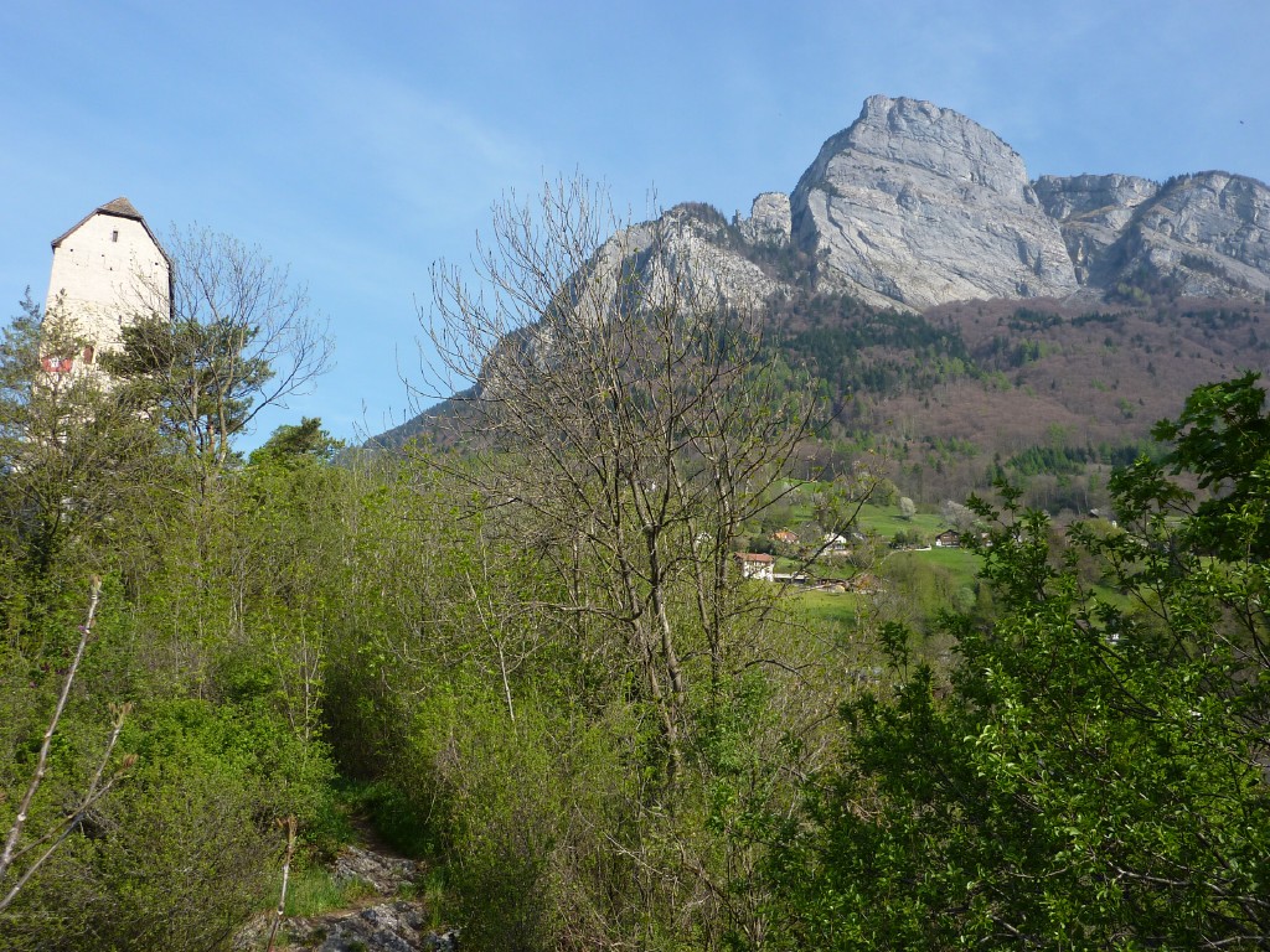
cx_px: 635
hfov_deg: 60.0
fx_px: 1101
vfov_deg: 46.8
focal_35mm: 30
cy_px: 476
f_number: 4
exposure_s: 1/500
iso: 80
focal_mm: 5
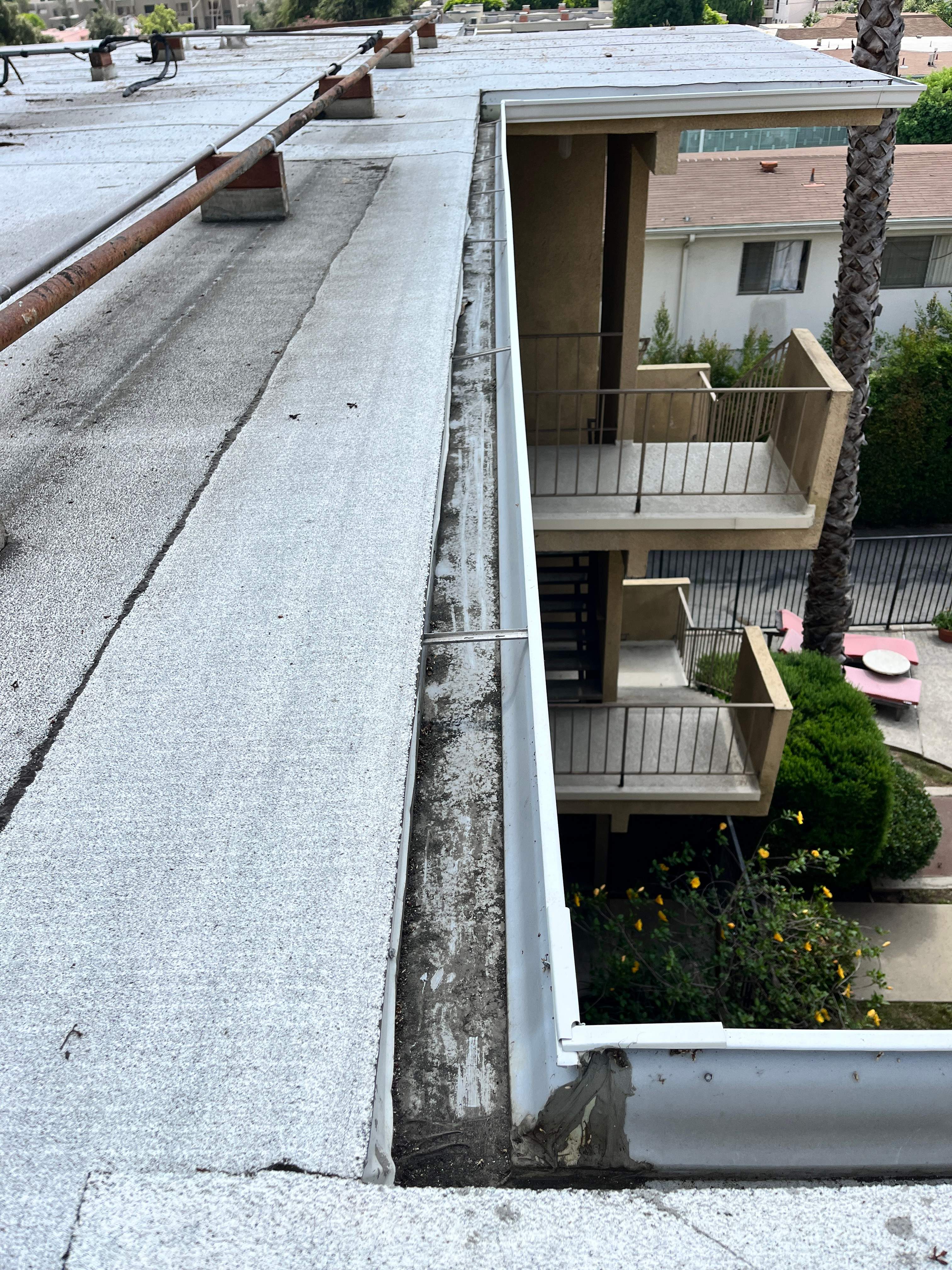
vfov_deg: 67.3
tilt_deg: -35.6
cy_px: 635
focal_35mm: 26
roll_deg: +3.6
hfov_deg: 53.1
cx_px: 476
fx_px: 953
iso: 50
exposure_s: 1/3215
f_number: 1.6
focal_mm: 5.1
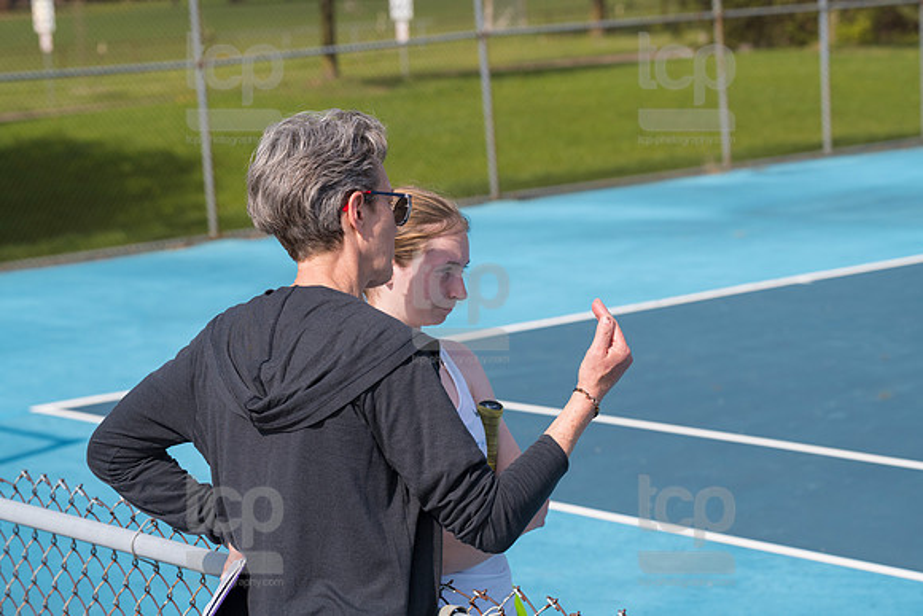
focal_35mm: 95
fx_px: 2436
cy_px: 308
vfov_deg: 14.4
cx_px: 462
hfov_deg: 21.5
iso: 320
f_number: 5.6
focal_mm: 95
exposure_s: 1/1600
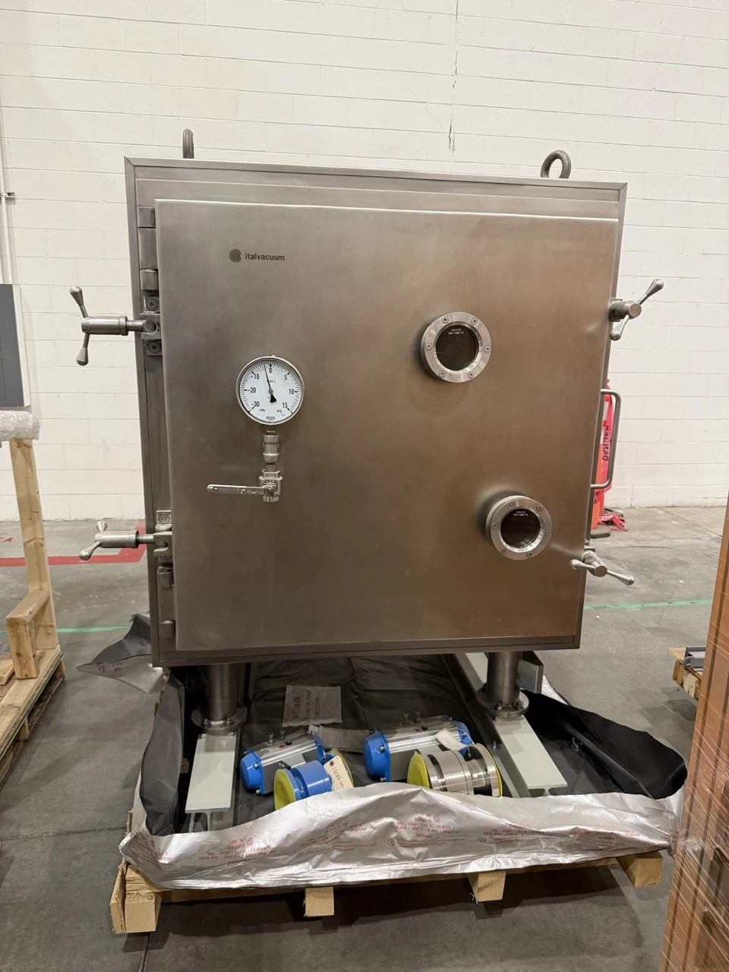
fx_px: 674
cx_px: 364
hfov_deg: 56.8
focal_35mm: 24
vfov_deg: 71.6
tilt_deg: -11.3
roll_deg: -0.8
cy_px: 486
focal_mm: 6.76
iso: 400
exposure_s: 1/60
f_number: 1.78
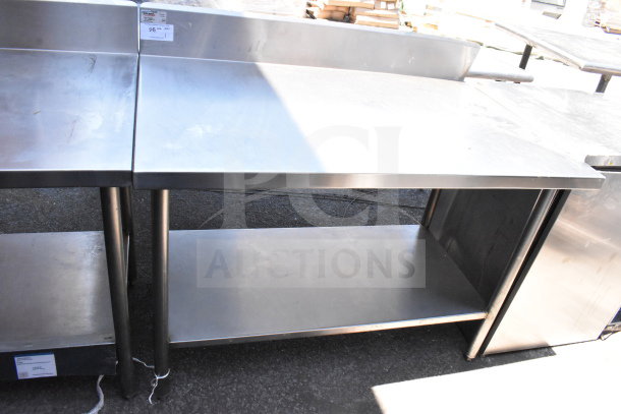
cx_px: 310
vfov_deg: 48.0
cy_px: 207
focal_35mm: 27
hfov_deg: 67.4
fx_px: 466
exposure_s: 1/640
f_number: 13
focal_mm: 18
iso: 6400
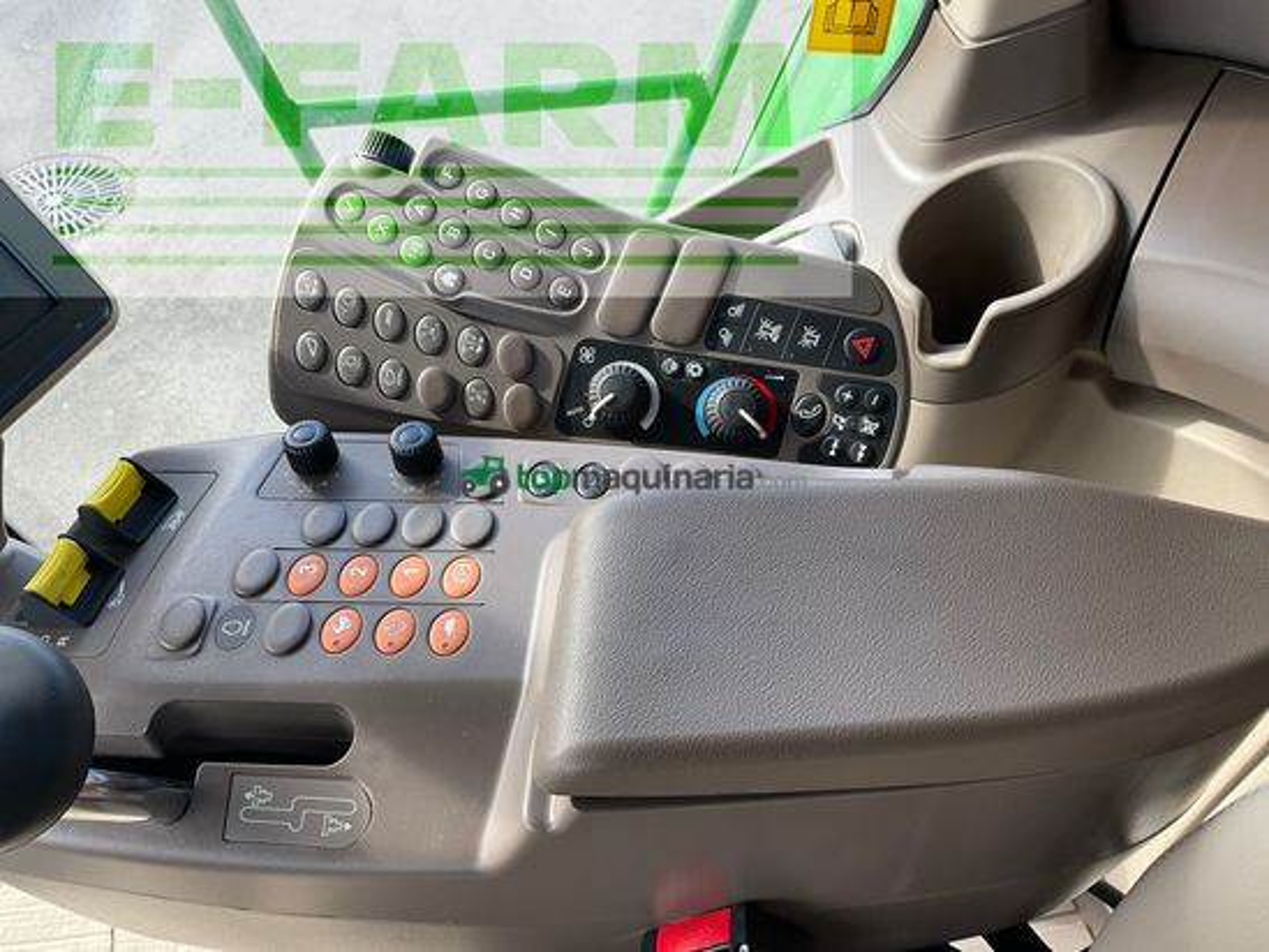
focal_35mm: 29
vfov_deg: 48.2
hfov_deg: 61.6
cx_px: 634
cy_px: 476
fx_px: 1063
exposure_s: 1/120
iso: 20
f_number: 1.8
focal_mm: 3
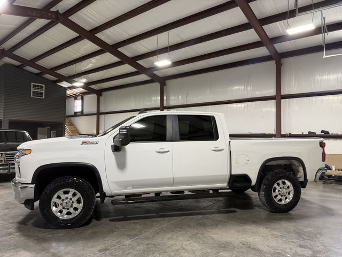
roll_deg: -0.6
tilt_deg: +2.9
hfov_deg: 71.6
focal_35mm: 24
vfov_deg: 56.8
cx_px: 171
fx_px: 237
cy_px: 128
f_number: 1.78
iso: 125
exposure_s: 1/60
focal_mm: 6.76
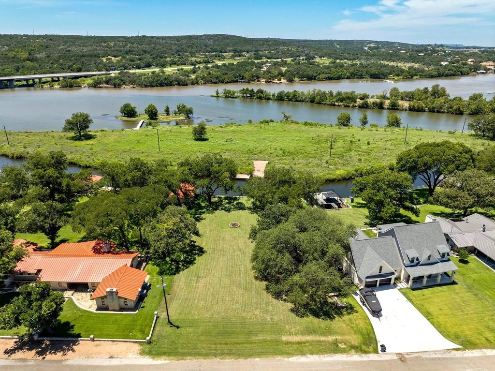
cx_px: 248
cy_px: 186
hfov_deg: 71.6
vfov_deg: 56.8
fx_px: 343
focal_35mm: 24
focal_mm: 12.29
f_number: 5
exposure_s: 1/640
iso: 100
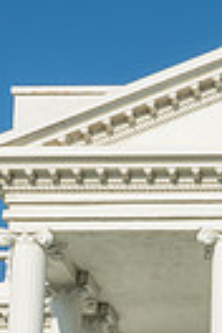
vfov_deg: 15.4
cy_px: 484
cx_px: 324
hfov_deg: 10.7
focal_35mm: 124
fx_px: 1147
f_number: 16
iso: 200
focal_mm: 24
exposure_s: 1/200
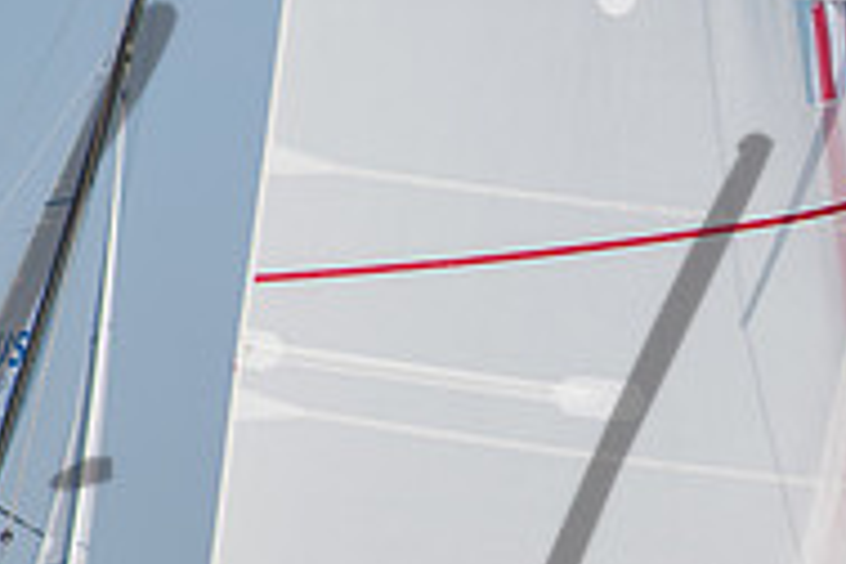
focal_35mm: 623
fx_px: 14639
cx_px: 815
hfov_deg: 3.3
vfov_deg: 2.2
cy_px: 642
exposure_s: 1/1250
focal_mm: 135
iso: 200
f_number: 6.3
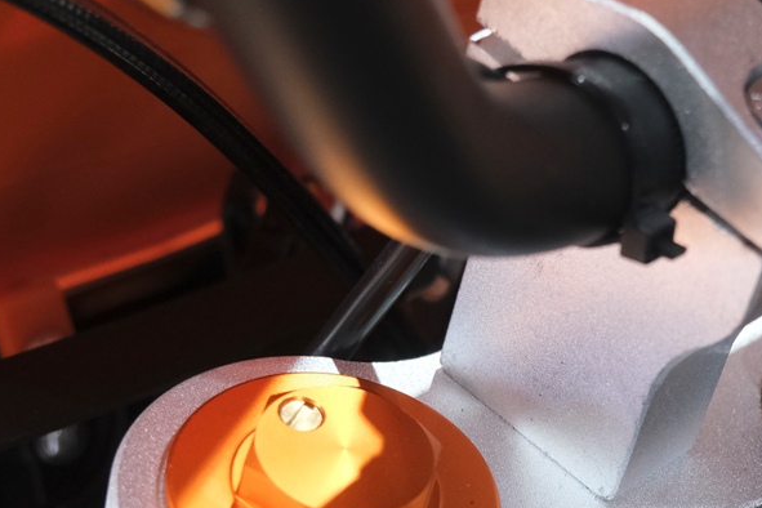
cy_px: 360
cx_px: 565
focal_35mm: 111
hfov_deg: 18.3
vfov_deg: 12.3
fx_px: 2349
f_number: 4
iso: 1600
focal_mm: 27.5
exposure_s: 1/100
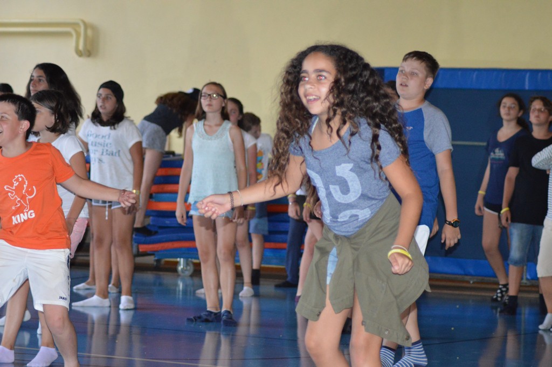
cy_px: 184
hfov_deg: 19.5
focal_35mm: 105
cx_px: 276
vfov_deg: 13.0
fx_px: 1609
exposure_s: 1/200
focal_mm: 70
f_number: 4
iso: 2800
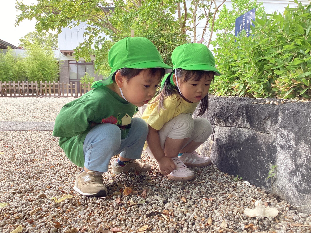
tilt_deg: -5.4
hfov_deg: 58.4
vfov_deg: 45.4
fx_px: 279
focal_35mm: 31
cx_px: 156
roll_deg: +1.3
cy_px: 116
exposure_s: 1/122
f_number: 2.4
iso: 25
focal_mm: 3.3
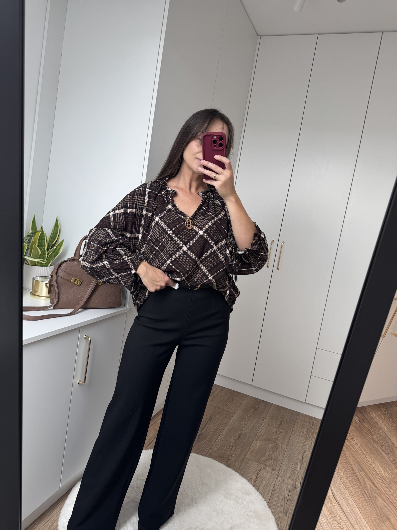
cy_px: 265
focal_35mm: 24
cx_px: 198
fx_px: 367
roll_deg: -9.2
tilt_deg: -28.5
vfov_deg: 71.6
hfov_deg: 56.8
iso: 100
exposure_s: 1/121
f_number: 1.78
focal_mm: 6.76
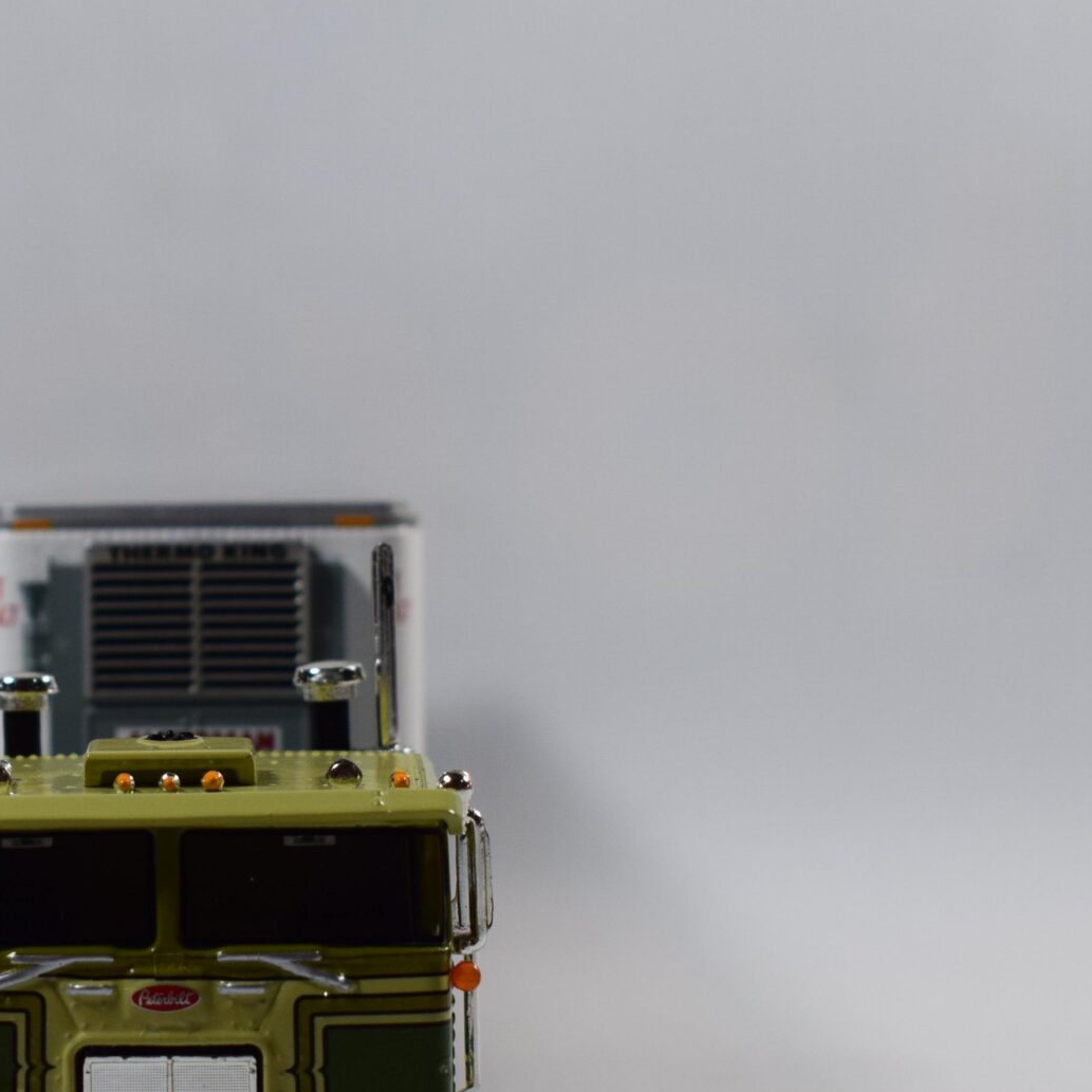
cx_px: 193
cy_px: 774
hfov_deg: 14.4
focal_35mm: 120
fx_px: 4283
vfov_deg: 14.5
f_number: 8
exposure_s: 1/60
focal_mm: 38
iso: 400
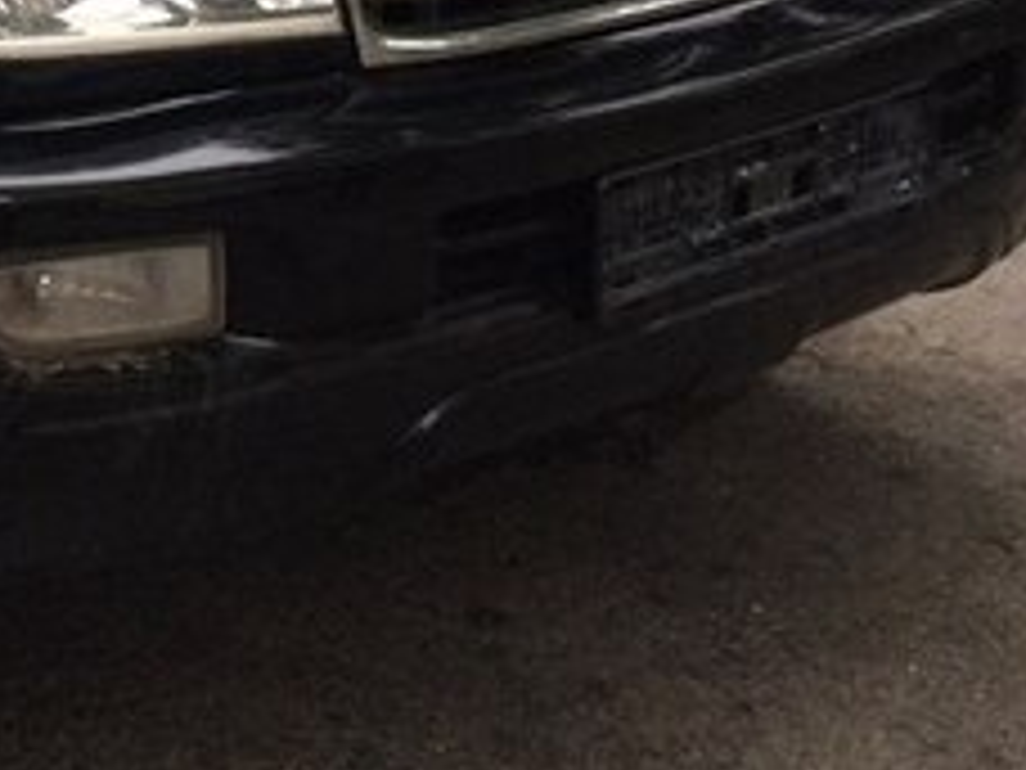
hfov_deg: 21.6
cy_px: -151
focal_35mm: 84
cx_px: -216
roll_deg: +2.2
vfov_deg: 16.8
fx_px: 2490
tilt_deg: -9.8
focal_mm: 4.15
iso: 200
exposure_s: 1/33
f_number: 2.2
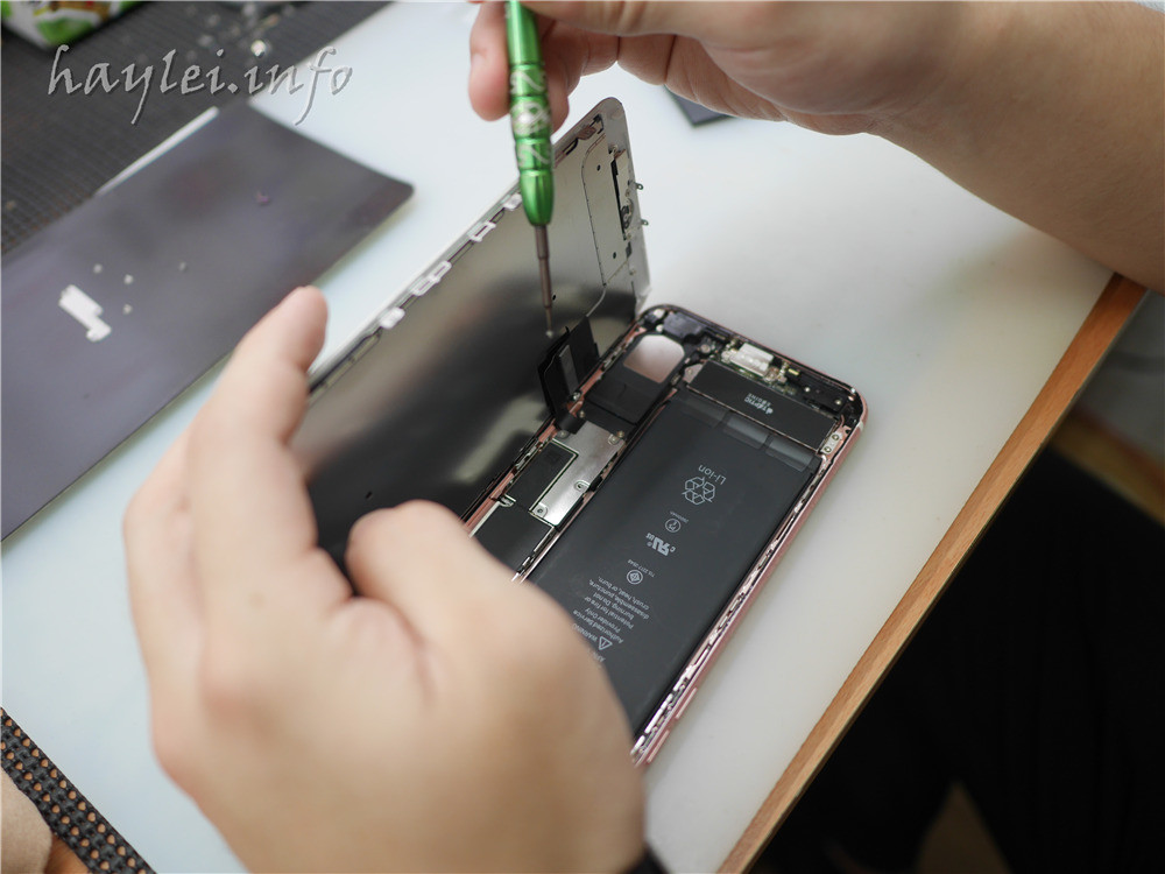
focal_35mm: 30
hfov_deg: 60.0
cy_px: 437
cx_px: 582
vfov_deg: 46.8
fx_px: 1010
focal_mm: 15
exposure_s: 1/100
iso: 200
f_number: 1.8
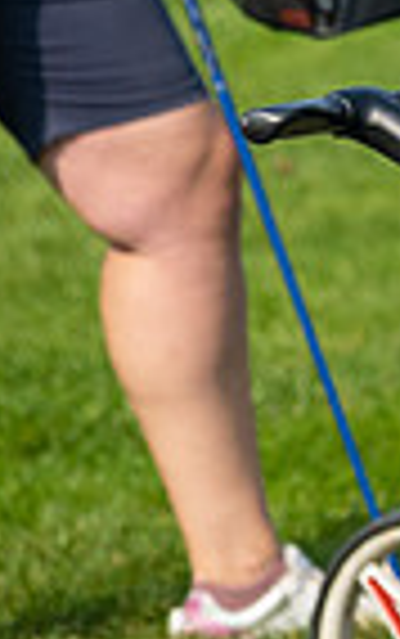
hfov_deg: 0.9
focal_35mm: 1415
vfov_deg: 1.5
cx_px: 977
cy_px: -149
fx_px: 24631
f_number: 5.6
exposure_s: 1/1000
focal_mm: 300
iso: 200
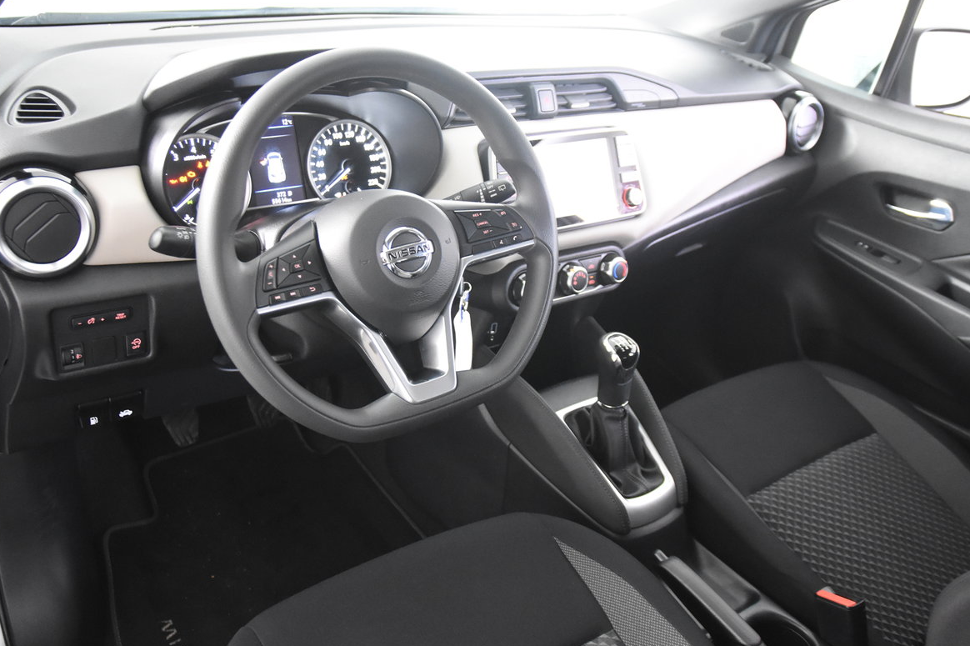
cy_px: 311
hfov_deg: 57.2
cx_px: 441
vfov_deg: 39.9
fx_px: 889
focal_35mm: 33
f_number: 2.8
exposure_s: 1/30
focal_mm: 20
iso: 4000
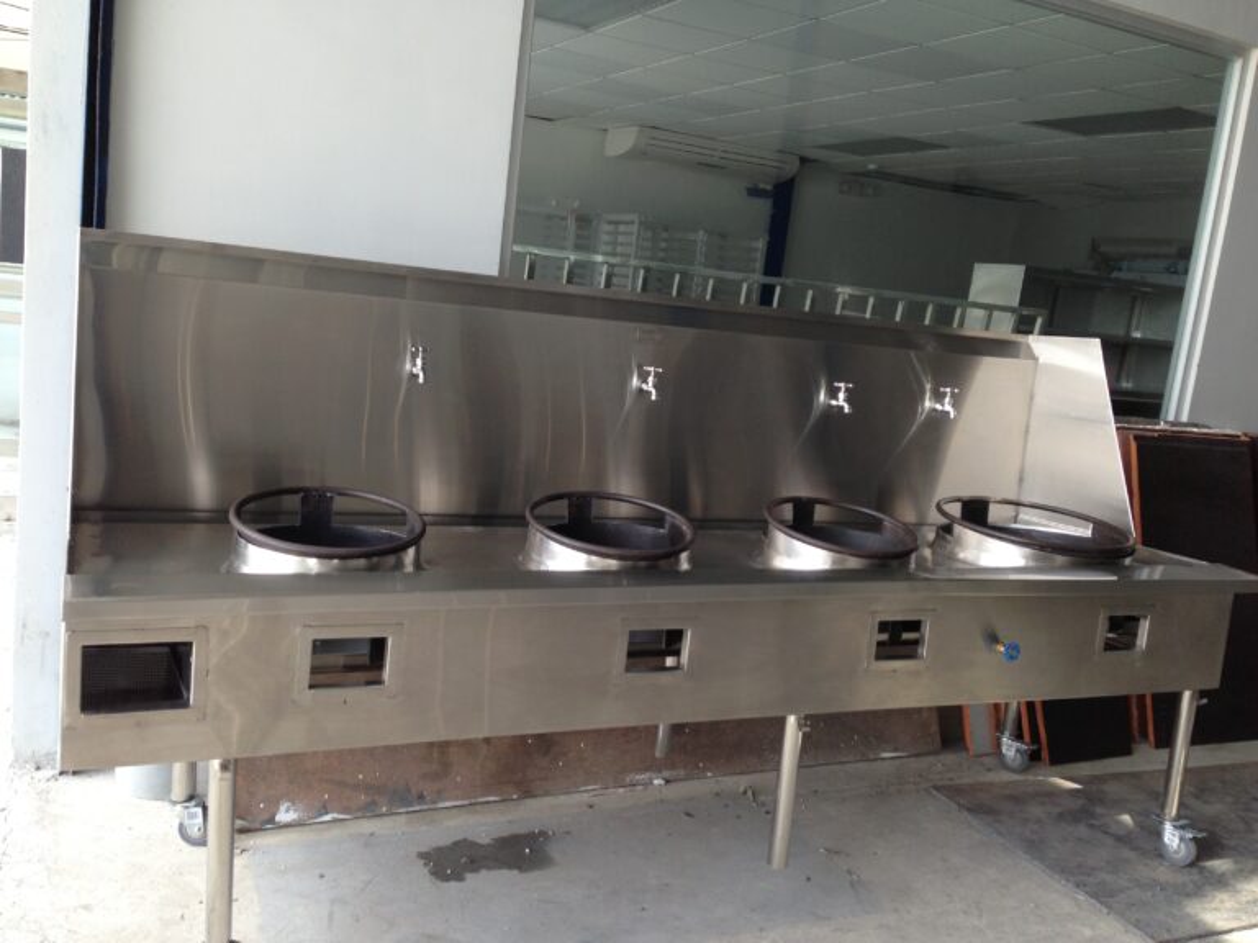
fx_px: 1199
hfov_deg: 55.4
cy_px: 472
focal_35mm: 33
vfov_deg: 42.9
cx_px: 629
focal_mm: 4.13
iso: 50
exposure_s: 1/120
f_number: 2.4
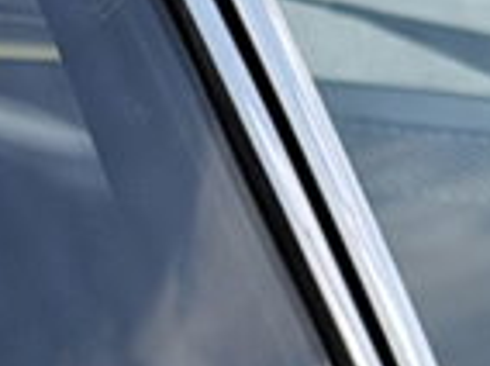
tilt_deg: -19.5
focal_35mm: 347
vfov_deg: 4.1
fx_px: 4904
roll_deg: -1.4
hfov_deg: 5.6
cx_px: -428
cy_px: 1202
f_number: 1.78
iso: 64
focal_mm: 6.76
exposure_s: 1/2976
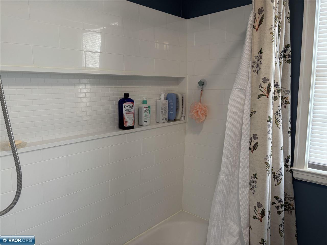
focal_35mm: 26
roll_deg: -0.6
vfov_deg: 53.0
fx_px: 246
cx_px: 164
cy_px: 122
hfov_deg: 67.3
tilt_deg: -9.1
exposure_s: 1/120
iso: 100
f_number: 1.6
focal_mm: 5.96
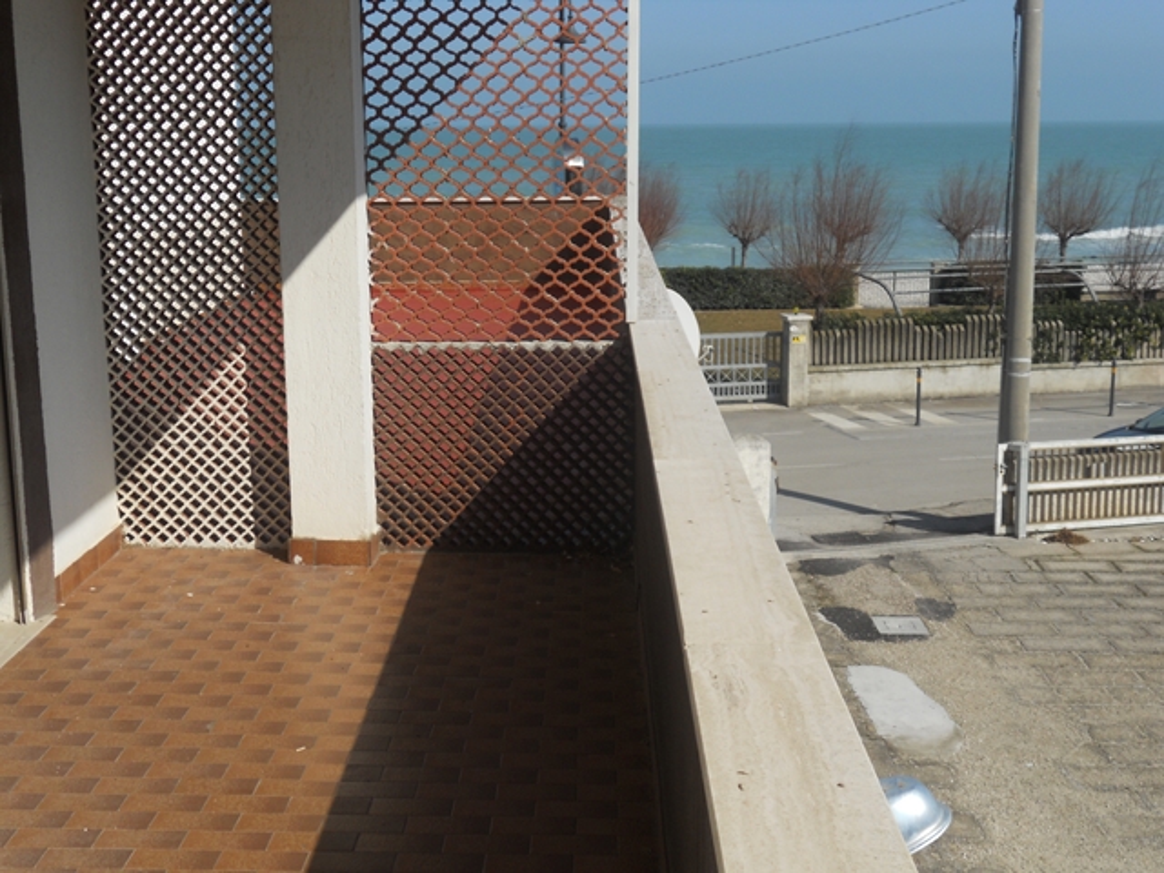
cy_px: 436
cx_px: 582
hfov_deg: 41.2
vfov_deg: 31.5
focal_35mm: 46
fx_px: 1547
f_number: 4.3
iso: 80
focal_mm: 8.2
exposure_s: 1/1000
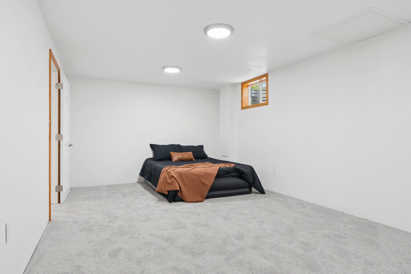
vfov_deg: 59.6
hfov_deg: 81.2
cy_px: 137
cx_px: 206
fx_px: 240
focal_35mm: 21
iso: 640
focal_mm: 21
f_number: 9
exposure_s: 1/25
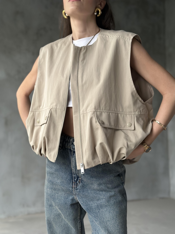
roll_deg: +0.0
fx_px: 324
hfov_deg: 30.3
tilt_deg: +0.1
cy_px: 117
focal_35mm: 48
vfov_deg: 39.7
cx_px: 88
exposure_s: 1/60
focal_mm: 6.86
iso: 320
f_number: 1.78
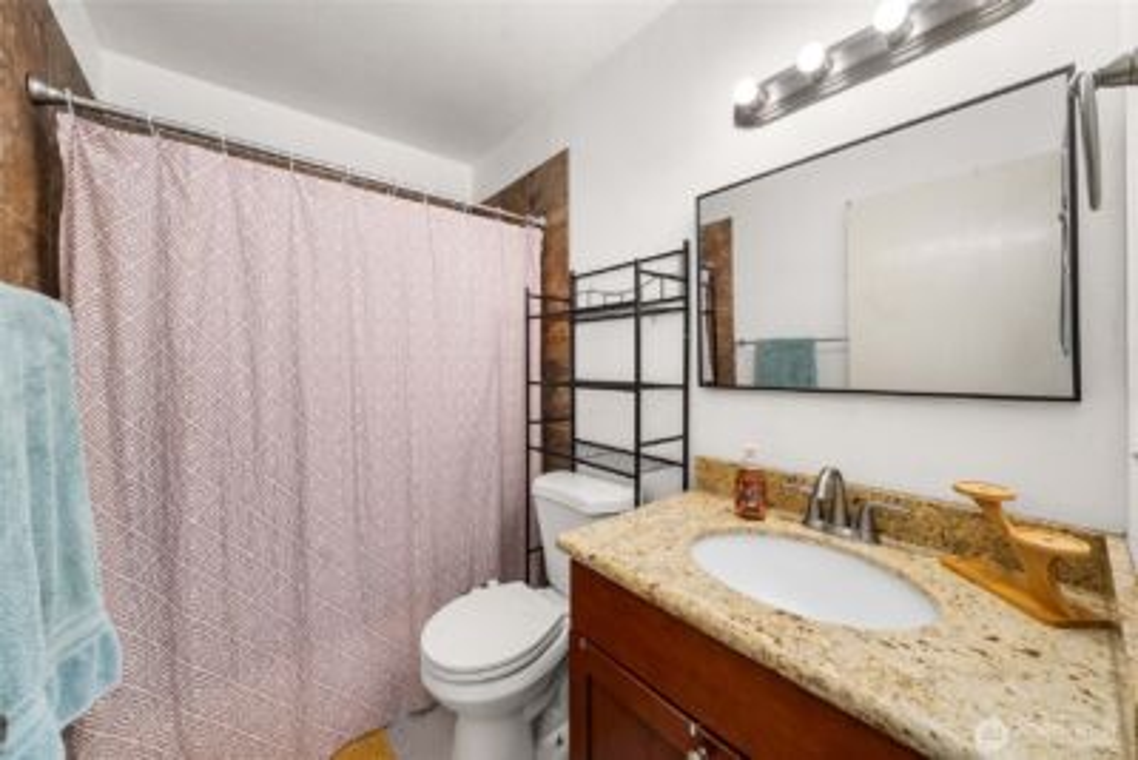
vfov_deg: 90.1
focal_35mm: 12
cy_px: 380
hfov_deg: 112.6
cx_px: 569
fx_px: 379
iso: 160
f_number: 7.1
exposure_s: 1/60
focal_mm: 12
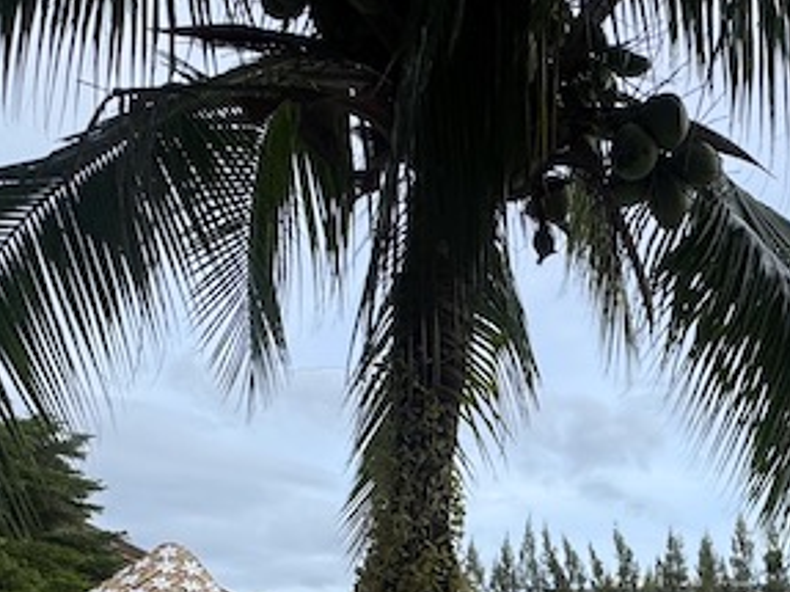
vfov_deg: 25.2
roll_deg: +0.3
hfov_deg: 34.8
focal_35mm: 50
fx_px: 1141
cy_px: 765
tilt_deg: +1.9
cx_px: 784
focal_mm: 2.22
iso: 40
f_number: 2.2
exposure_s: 1/412
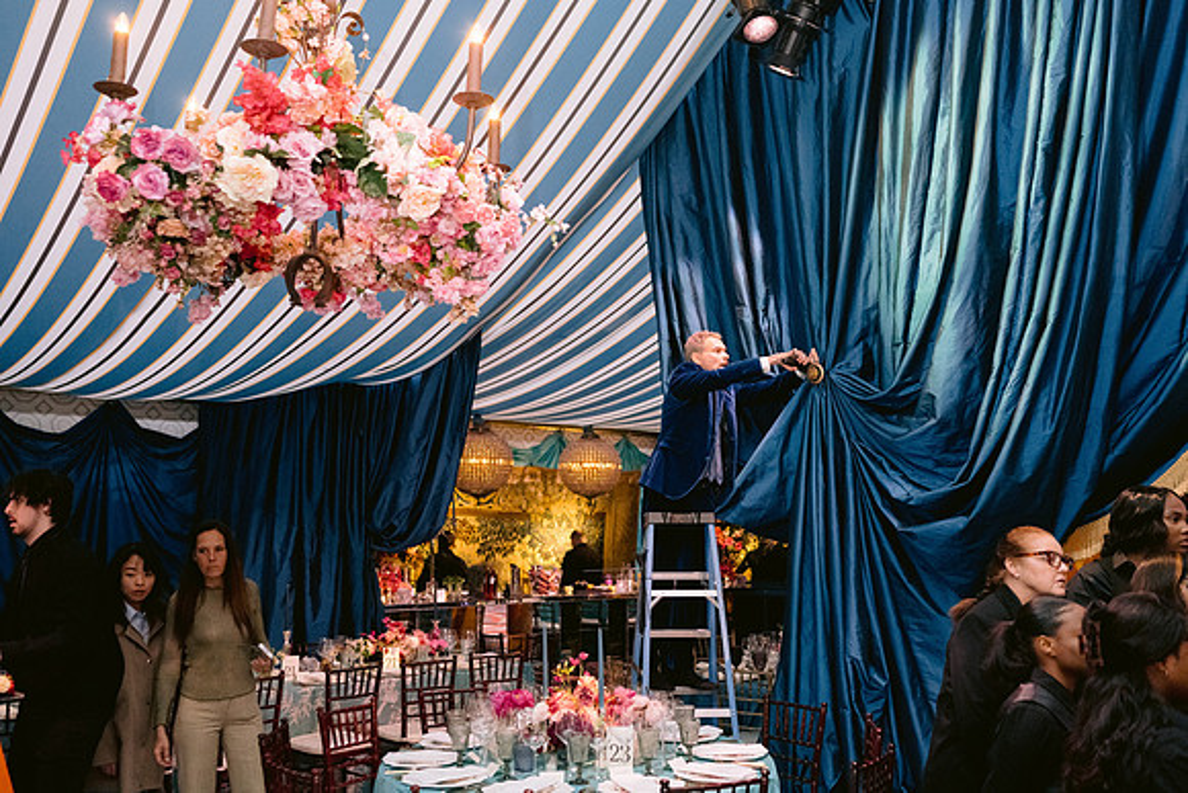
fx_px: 1155
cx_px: 594
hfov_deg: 54.4
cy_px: 396
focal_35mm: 35
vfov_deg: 37.9
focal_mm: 35
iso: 3200
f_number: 2.8
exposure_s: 1/100
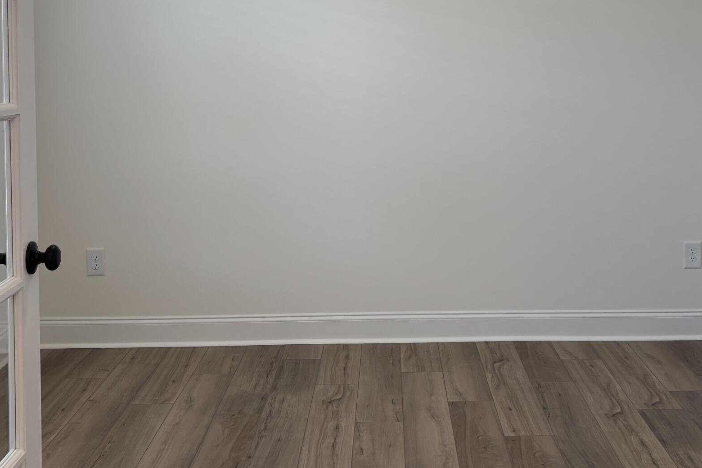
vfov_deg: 25.5
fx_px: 1014
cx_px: 422
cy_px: 91
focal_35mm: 52
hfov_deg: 38.0
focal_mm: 5.96
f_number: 1.6
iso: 80
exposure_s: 1/120
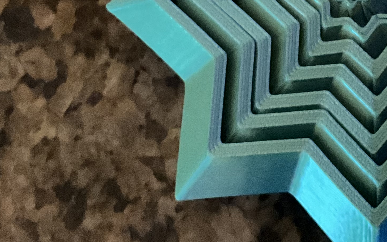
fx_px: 896
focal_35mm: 85
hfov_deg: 23.9
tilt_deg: -76.6
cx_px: 325
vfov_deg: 15.0
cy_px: -17
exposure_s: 1/30
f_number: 1.8
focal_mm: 3
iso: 500
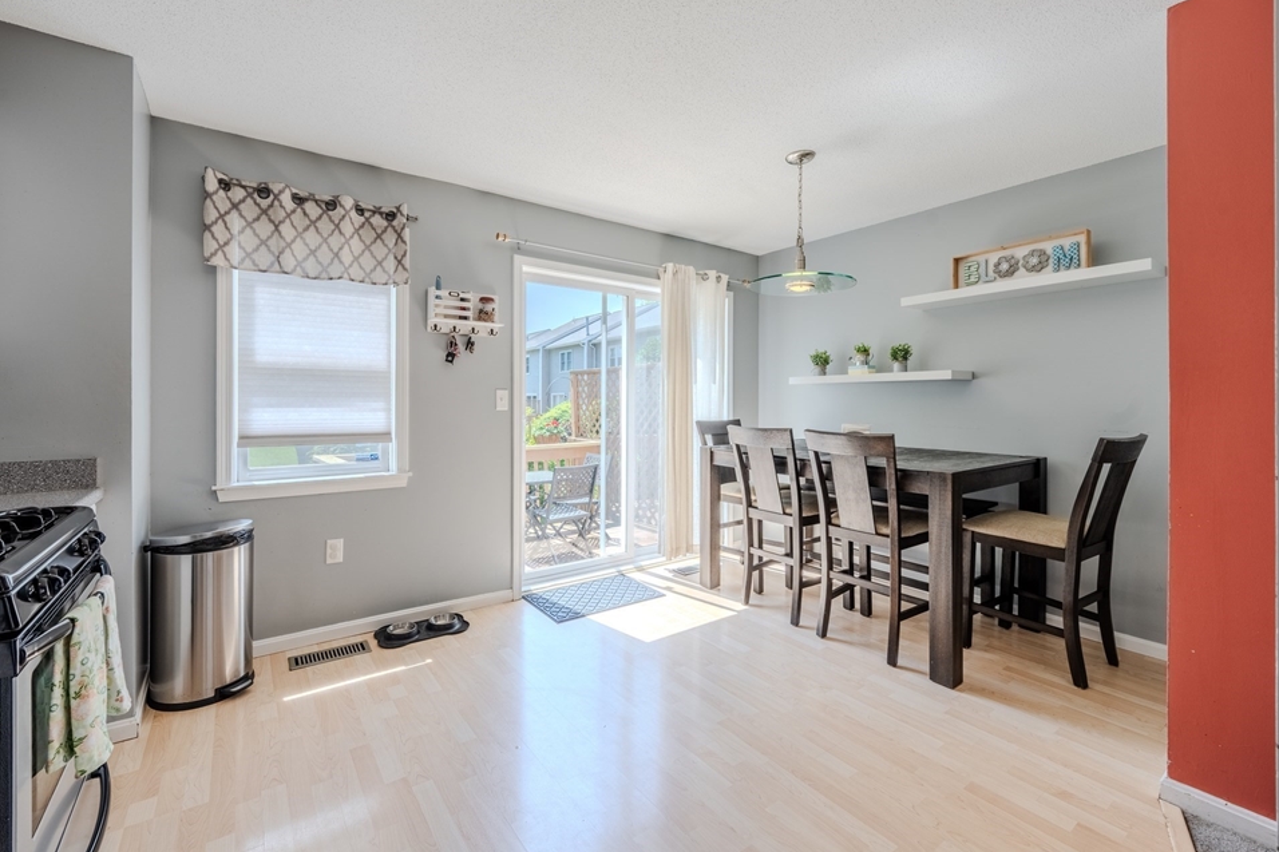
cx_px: 610
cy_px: 410
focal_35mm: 15
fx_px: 533
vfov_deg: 77.3
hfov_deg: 100.3
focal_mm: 14
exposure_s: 1/1600
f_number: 8
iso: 320
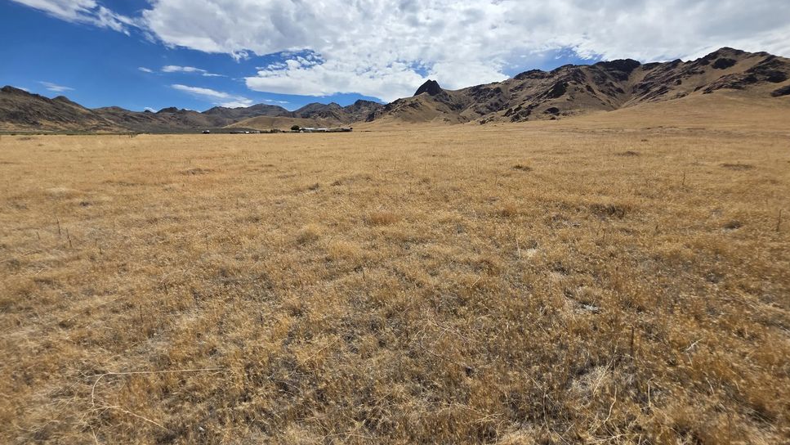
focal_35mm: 15
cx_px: 392
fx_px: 314
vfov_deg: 70.3
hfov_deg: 103.0
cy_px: 196
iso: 40
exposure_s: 1/3873
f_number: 1.9
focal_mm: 2.2
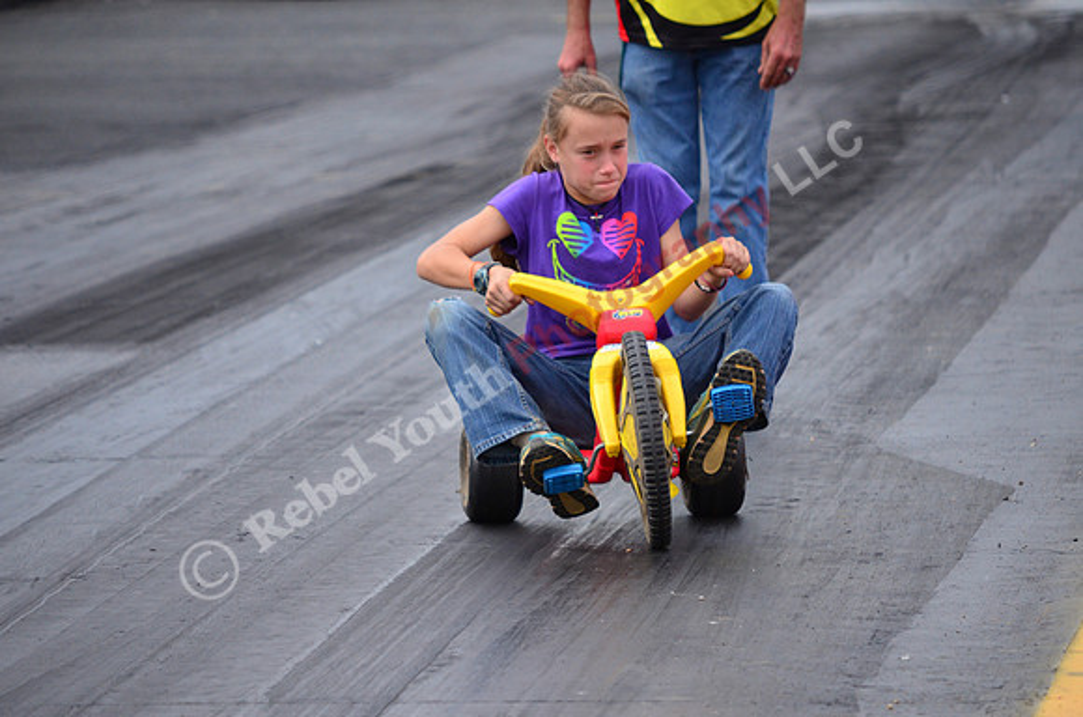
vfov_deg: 4.8
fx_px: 8555
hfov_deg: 7.2
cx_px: 542
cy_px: 358
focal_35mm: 285
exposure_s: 1/1250
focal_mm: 190
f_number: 5.6
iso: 1000
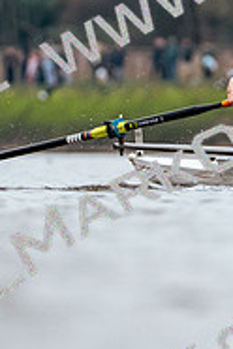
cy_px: 80
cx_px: 272
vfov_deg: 1.8
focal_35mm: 1173
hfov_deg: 1.2
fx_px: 11387
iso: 3200
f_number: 6.3
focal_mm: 376
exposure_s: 1/2000
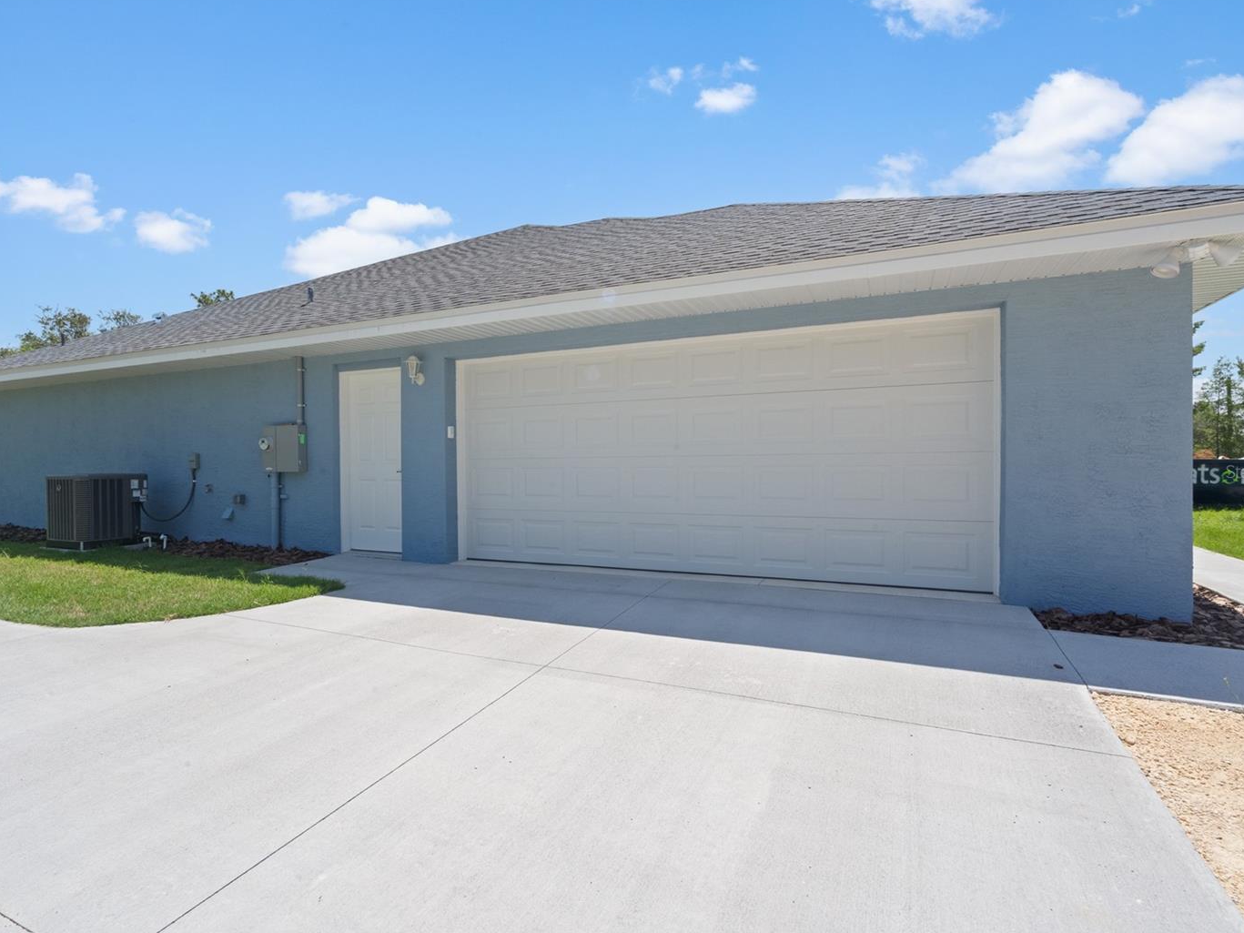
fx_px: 647
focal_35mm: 18
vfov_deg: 71.6
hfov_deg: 87.6
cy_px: 472
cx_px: 579
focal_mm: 16
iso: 1600
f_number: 20
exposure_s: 1/200
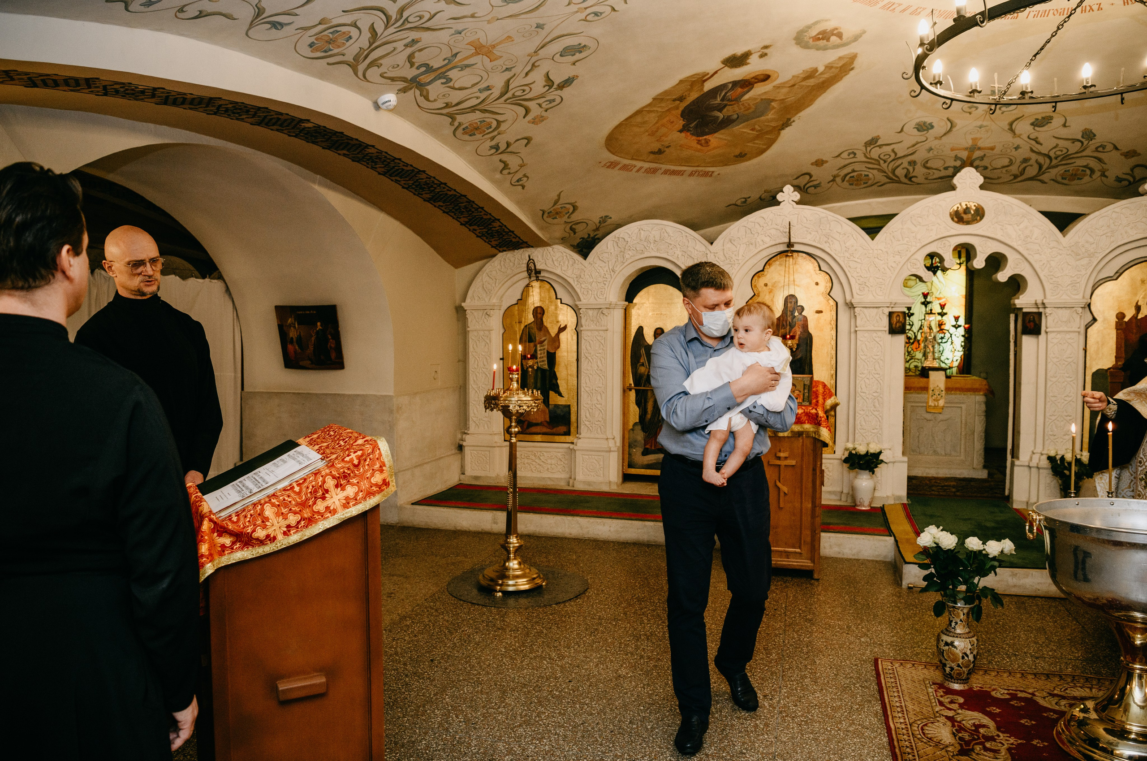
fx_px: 801
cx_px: 579
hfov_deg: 71.2
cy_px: 375
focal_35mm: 25
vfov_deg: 50.8
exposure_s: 1/160
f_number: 3.5
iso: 500
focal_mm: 24
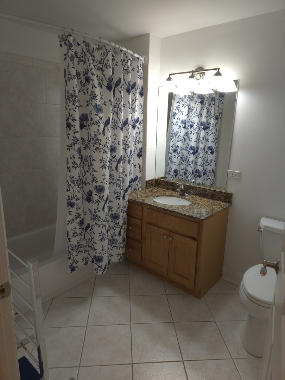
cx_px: 142
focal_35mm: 23
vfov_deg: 73.9
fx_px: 252
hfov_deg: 58.9
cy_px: 190
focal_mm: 5.4
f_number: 1.8
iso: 80
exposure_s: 1/60
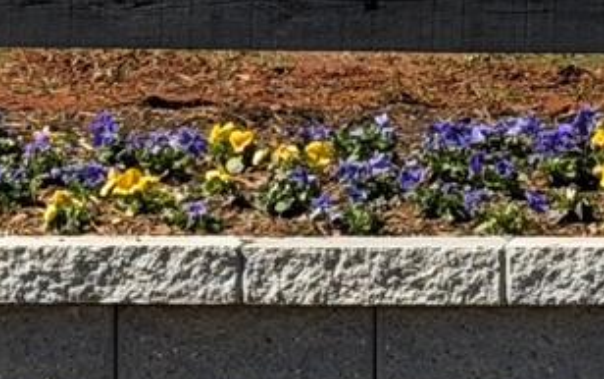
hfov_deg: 6.2
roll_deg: +0.1
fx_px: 5568
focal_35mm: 338
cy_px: -8
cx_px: 308
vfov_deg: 3.9
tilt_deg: -1.9
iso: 64
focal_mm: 6.76
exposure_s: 1/5587
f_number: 1.78
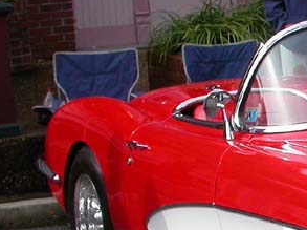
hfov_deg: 13.8
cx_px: 483
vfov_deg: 11.1
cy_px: 189
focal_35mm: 133
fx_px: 1178
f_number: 6
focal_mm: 7.85
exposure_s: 1/283
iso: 100
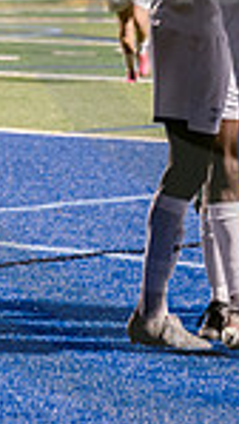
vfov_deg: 7.5
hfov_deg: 4.3
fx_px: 3205
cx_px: 285
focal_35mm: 285
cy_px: -58
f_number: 3.2
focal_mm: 70
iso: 2500
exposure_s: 1/250
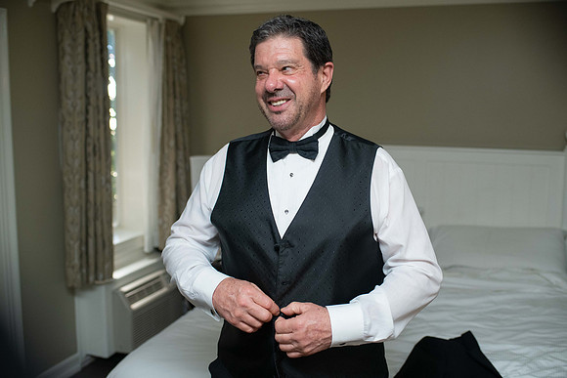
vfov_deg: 36.6
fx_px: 572
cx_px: 294
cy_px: 182
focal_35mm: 36
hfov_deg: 52.7
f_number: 2.8
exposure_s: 1/250
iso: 1250
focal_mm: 35
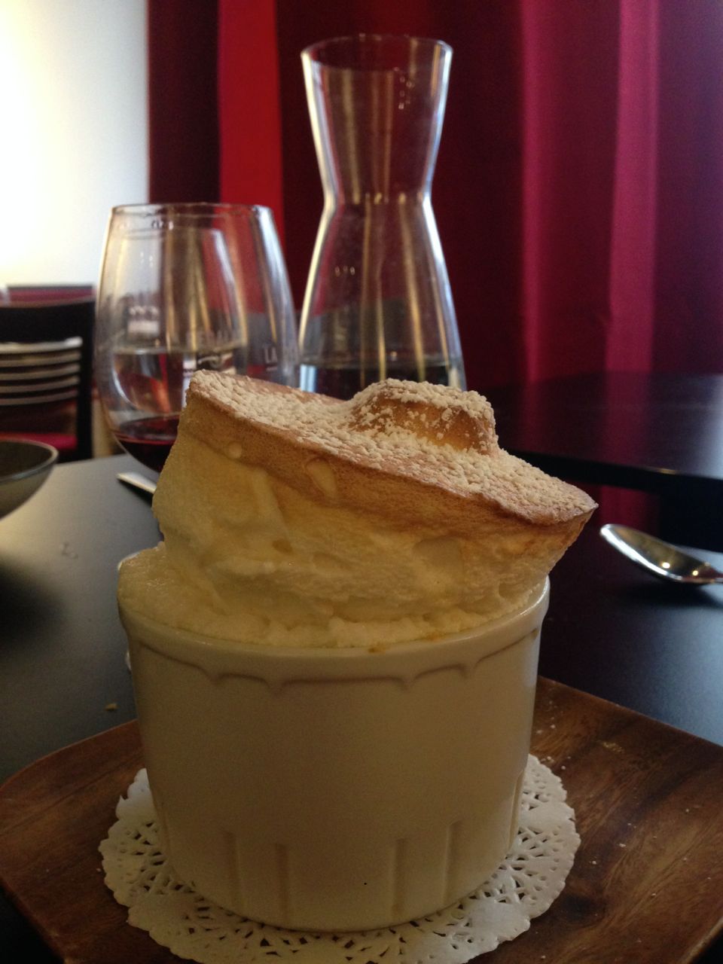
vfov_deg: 55.4
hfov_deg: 42.9
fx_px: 919
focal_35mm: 33
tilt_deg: -12.6
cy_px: 482
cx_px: 362
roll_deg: +0.6
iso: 200
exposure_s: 1/20
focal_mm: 4.12
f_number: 2.4
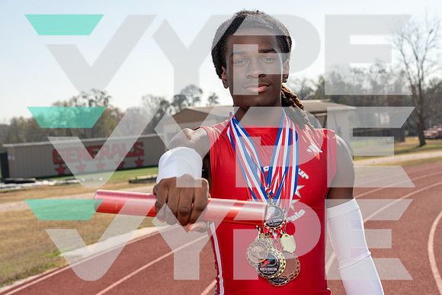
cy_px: 148
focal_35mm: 64
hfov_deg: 31.4
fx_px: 786
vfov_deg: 21.3
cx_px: 221
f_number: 9
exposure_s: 1/200
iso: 125
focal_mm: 64
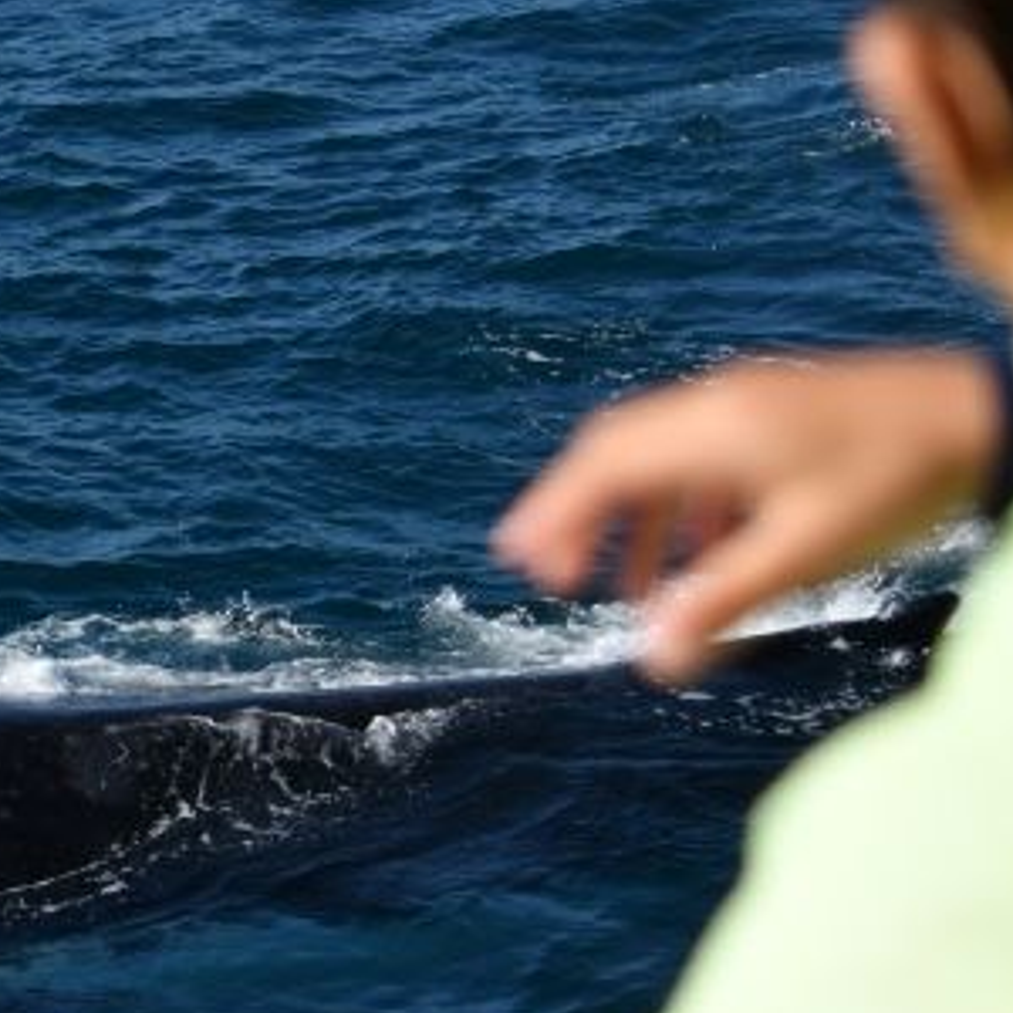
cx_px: -108
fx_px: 4503
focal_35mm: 136
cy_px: 501
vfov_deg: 12.8
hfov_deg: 12.6
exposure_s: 1/8000
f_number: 5
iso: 720
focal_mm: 60
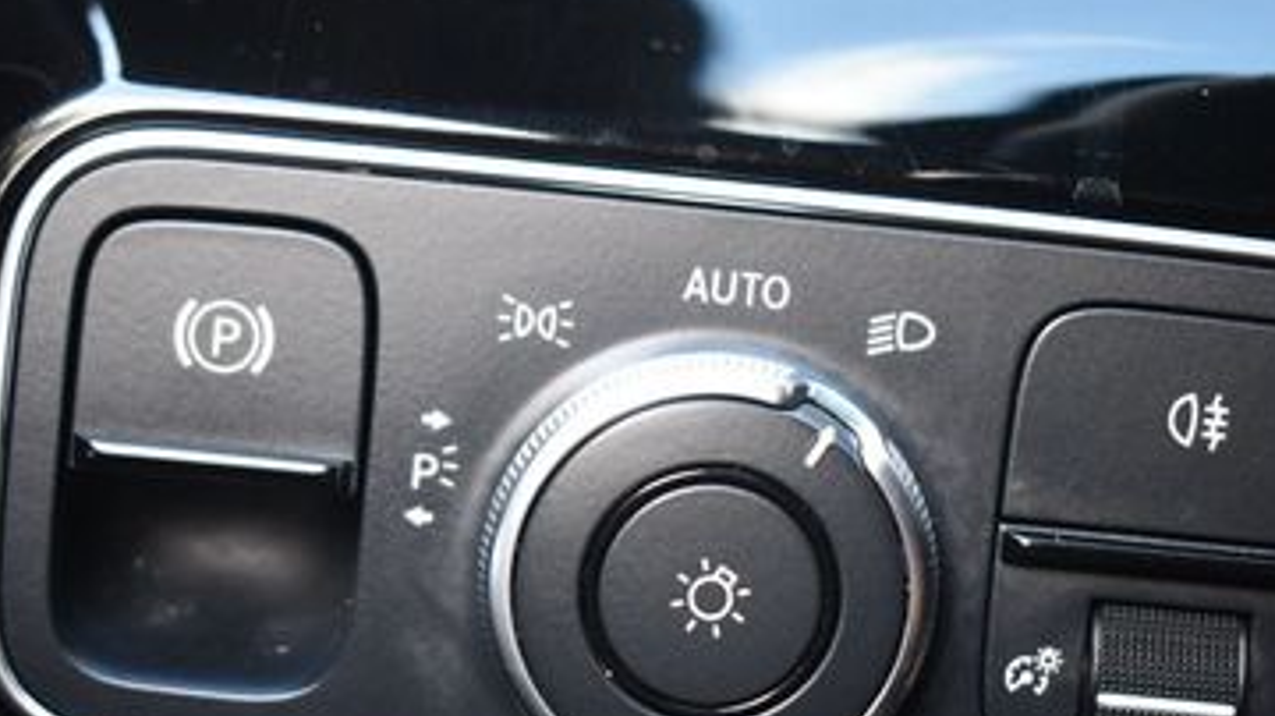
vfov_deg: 12.7
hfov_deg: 22.5
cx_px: 641
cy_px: 503
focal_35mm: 95
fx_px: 3210
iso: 1400
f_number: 4.5
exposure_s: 1/125
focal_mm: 34
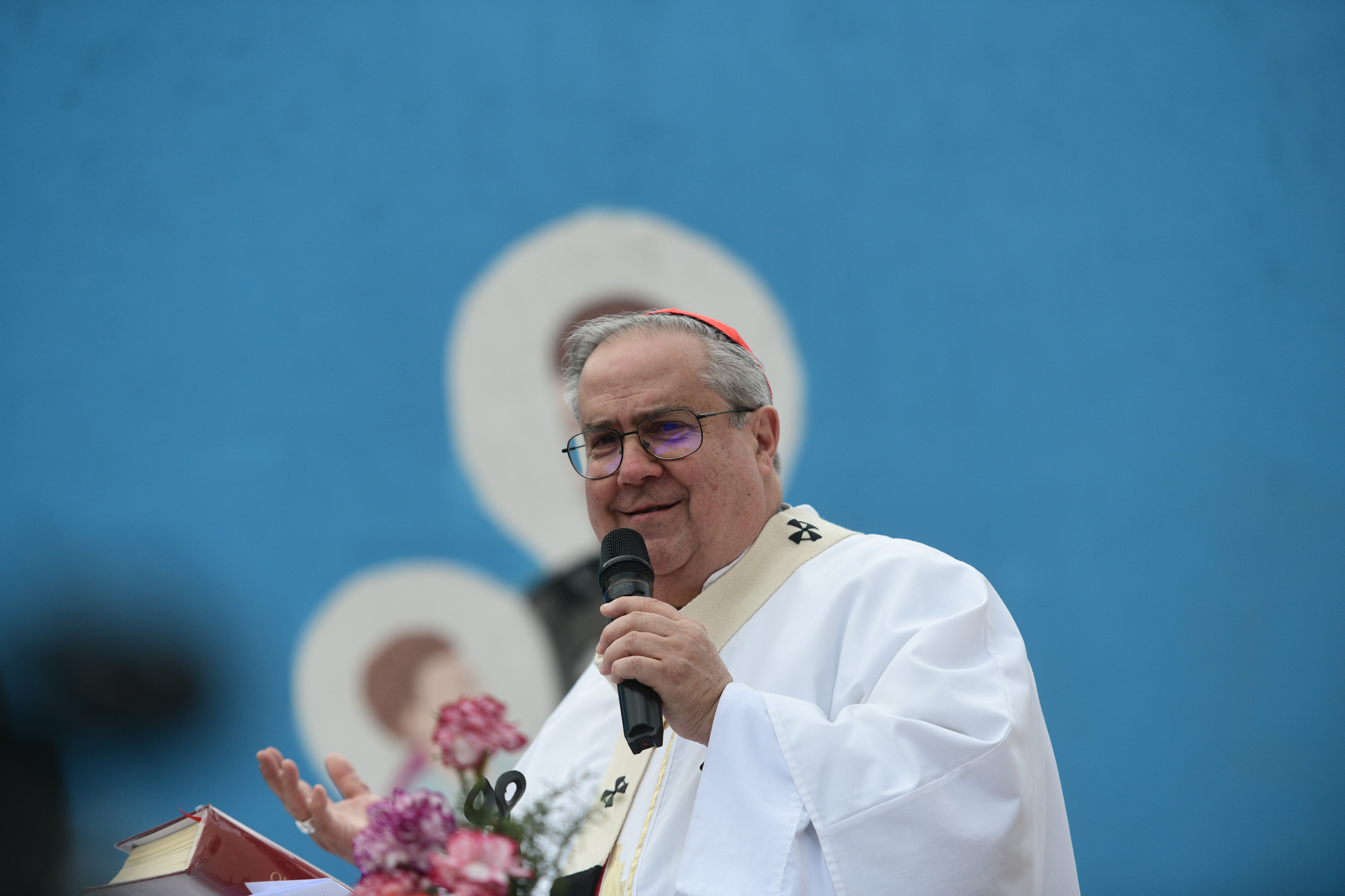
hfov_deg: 13.7
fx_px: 5604
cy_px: 448
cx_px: 672
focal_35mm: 150
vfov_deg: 9.1
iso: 800
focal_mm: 150
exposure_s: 1/2000
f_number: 2.8
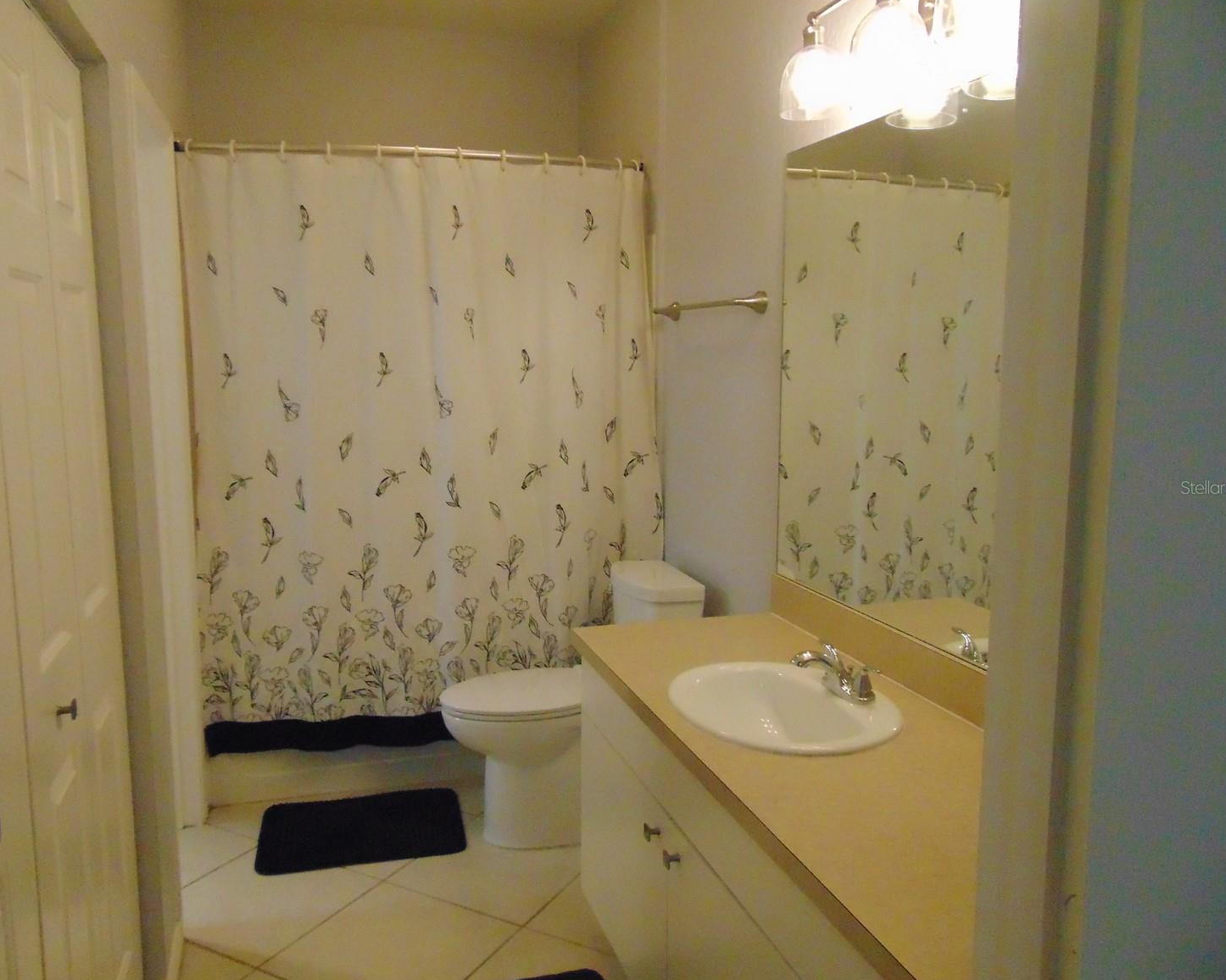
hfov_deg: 64.0
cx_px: 582
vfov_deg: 53.2
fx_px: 980
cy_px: 487
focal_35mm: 27
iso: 800
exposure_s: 1/80
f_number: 3
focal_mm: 4.5
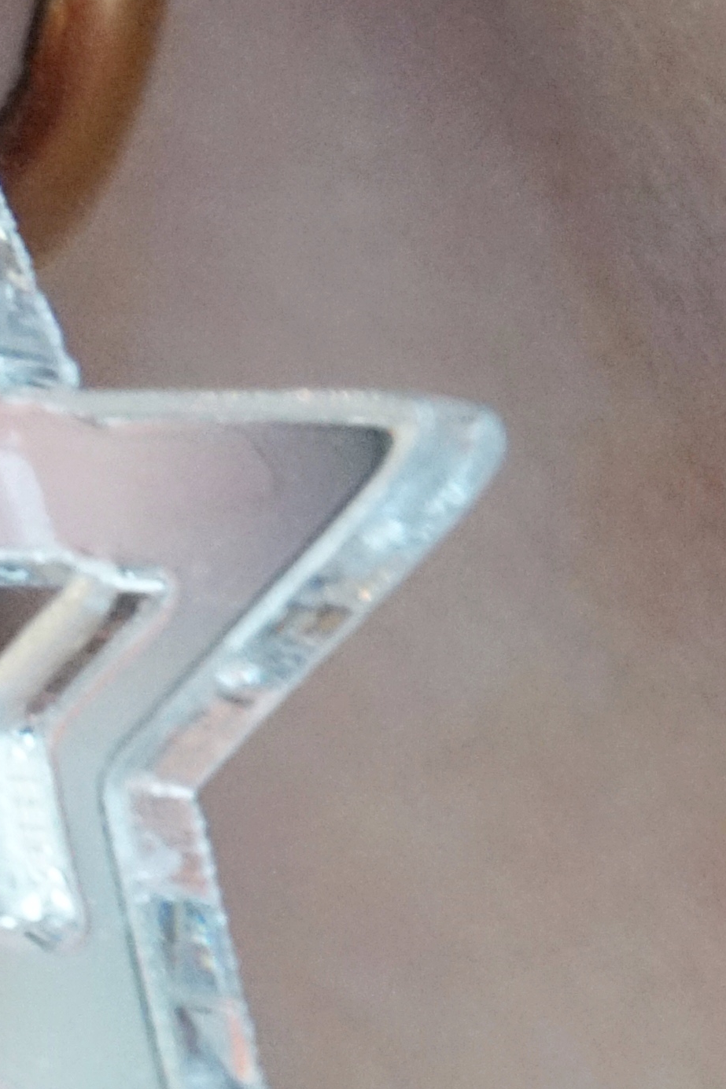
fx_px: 8653
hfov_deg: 4.8
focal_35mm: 286
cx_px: -370
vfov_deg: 7.2
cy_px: 954
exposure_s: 1/30
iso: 3200
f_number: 5.6
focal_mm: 44
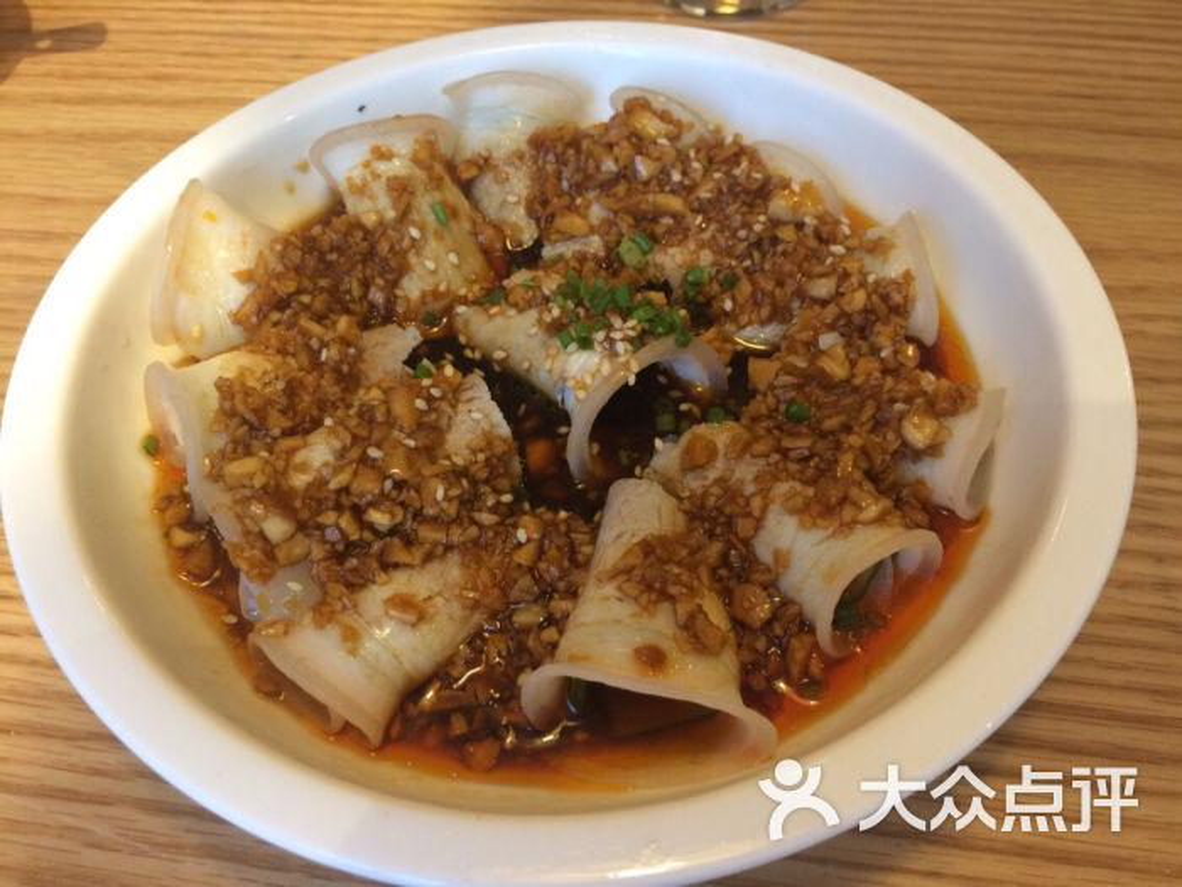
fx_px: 990
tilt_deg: -54.4
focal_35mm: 29
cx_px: 591
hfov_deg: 61.7
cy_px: 444
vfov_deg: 48.2
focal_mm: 4.15
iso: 160
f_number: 2.2
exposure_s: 1/33
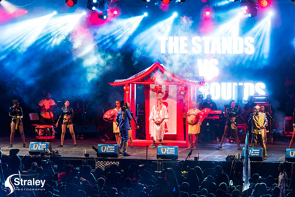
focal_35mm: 195
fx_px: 1597
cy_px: 98
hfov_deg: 10.6
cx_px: 148
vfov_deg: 7.0
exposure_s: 1/200
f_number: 5.6
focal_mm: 195
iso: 2500
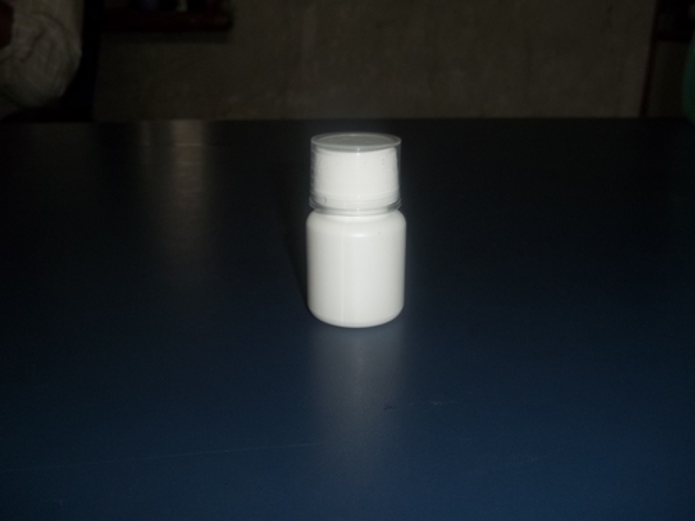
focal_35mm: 36
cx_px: 348
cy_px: 260
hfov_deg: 51.4
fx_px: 723
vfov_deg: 39.7
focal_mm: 6.5
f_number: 3.1
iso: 64
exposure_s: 1/30
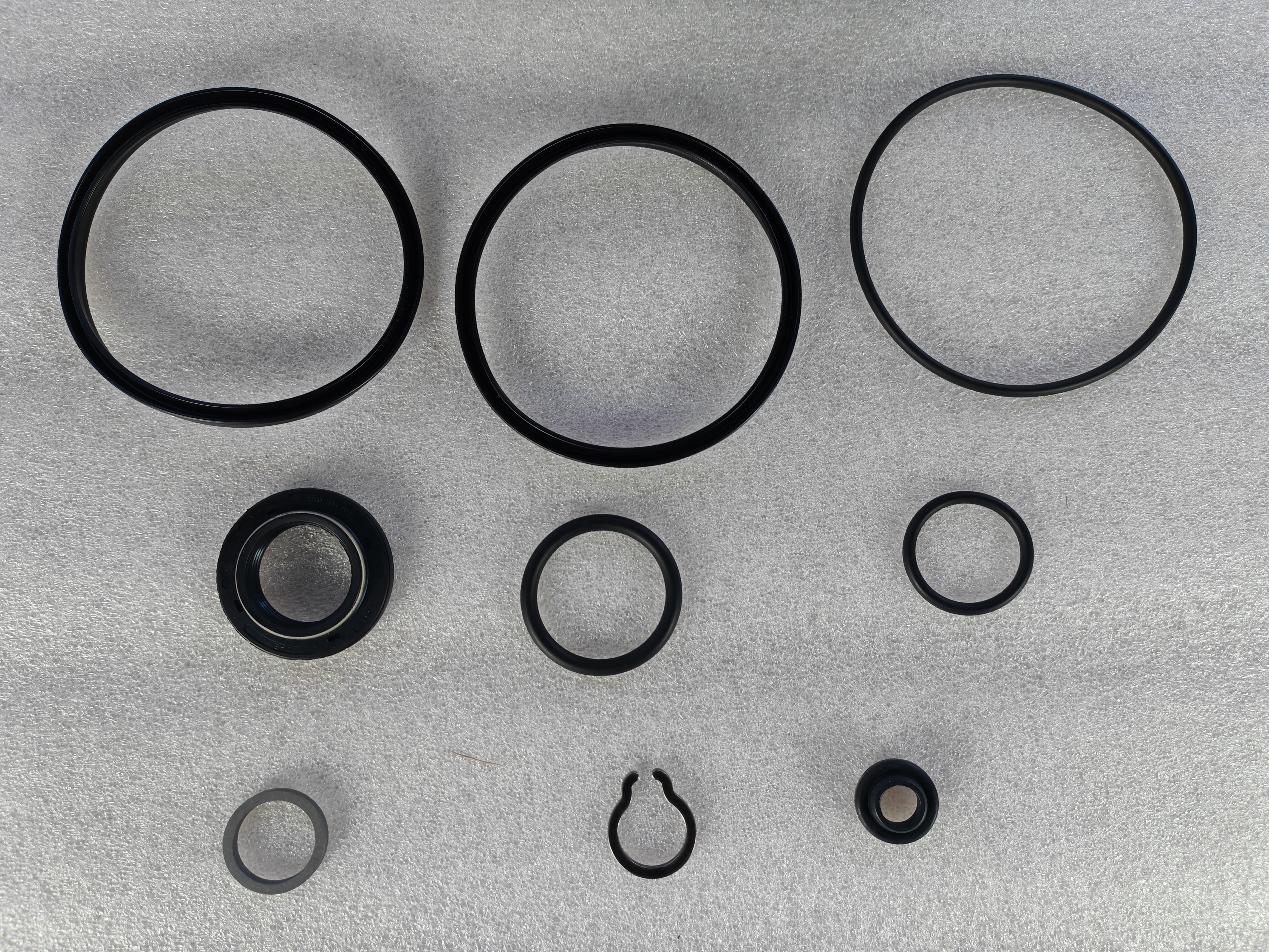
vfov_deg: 51.4
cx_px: 634
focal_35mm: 27
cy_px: 476
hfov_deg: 65.3
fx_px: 990
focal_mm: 5.52
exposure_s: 1/100
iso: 64
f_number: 1.95
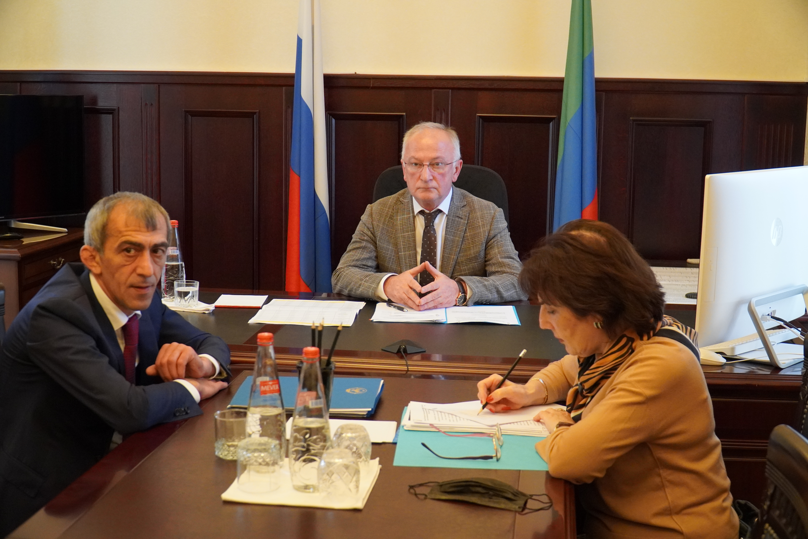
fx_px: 1044
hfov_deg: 42.3
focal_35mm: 46
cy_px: 270
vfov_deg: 28.9
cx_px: 404
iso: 3200
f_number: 4
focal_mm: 31
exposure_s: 1/160
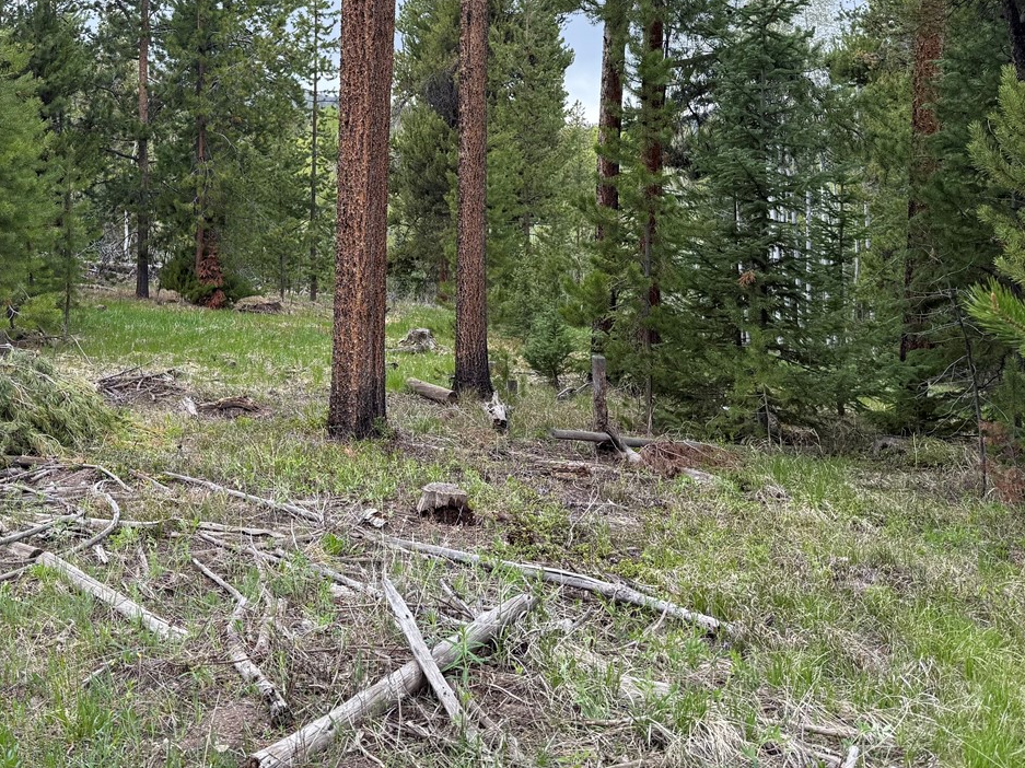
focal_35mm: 41
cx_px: 330
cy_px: 191
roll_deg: +0.2
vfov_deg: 34.4
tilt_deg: -0.7
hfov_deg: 45.0
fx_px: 1214
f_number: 1.78
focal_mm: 6.76
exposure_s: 1/1075
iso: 100
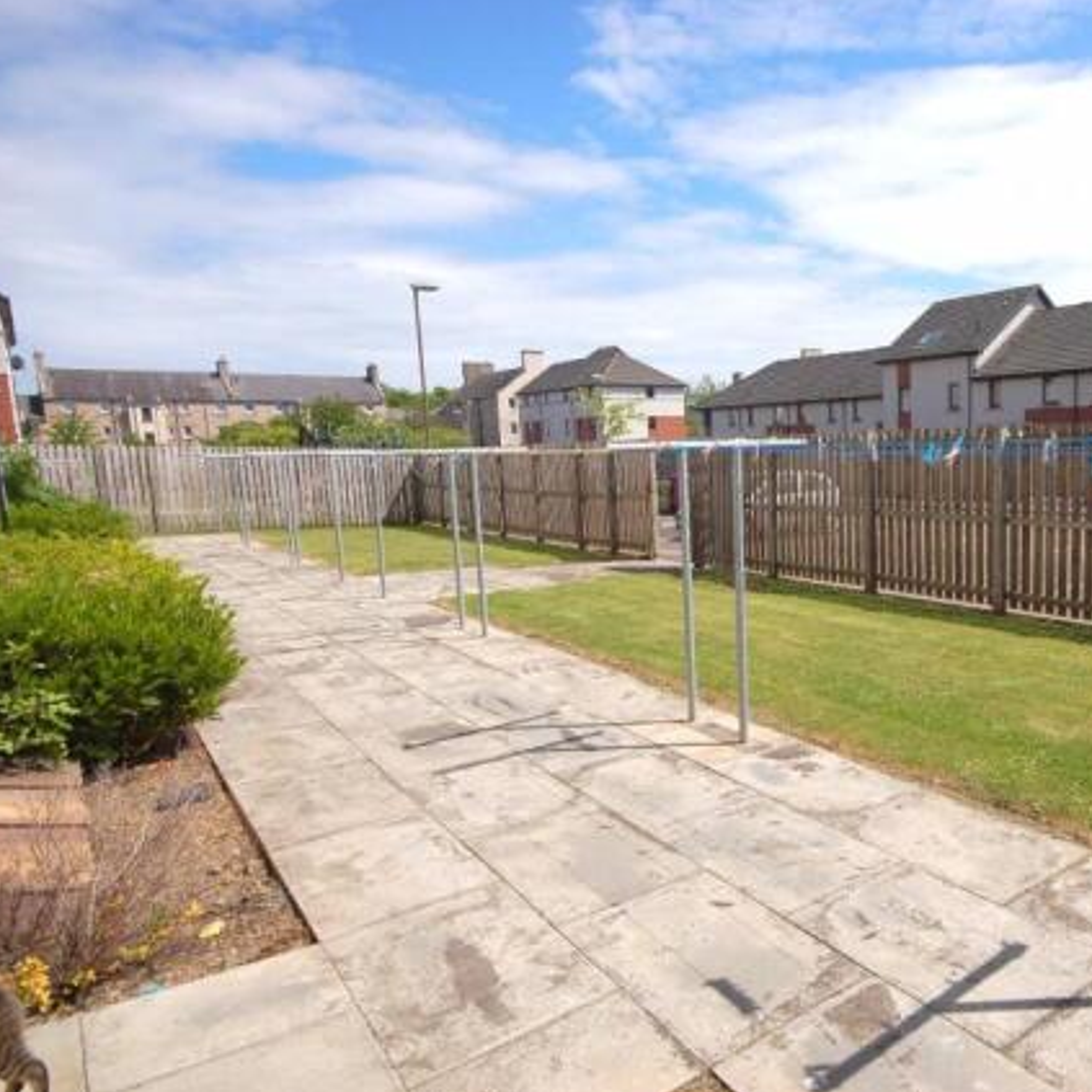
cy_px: 537
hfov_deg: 58.4
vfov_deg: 61.6
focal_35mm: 26
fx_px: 916
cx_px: 818
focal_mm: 13
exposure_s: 1/400
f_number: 10
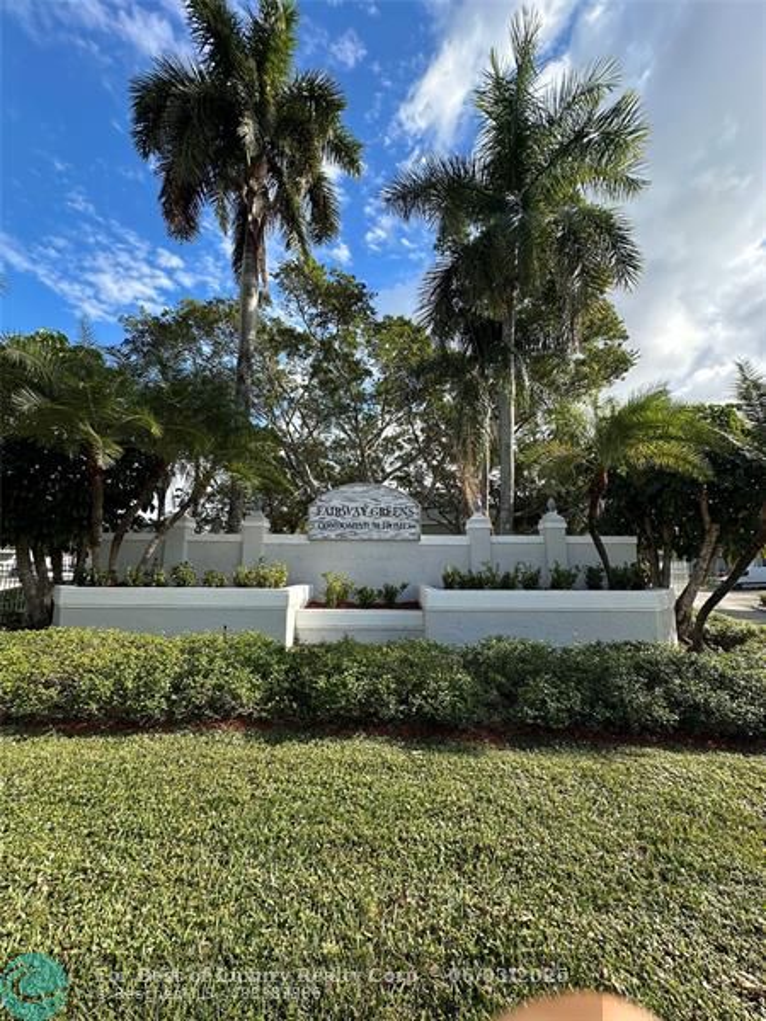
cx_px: 383
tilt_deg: +9.5
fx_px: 413
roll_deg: -2.0
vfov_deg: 102.1
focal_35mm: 14
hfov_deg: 85.7
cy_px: 510
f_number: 2.2
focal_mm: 2.22
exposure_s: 1/801
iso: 40
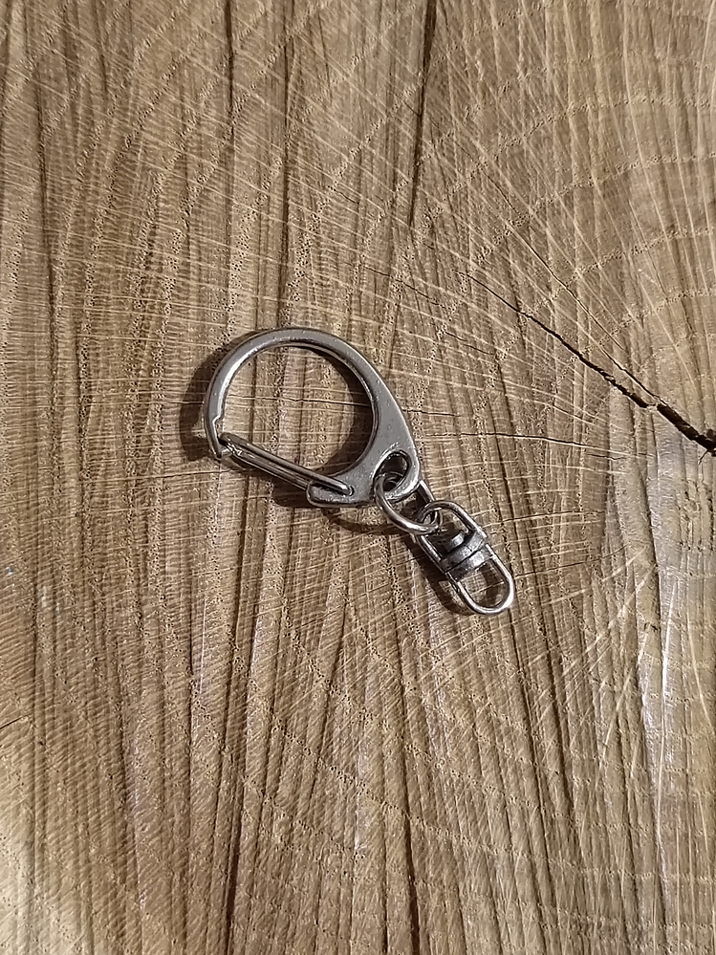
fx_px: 1269
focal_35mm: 46
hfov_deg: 31.5
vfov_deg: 41.2
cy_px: 478
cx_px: 358
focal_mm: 5.52
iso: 4960
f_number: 1.9
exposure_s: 1/50
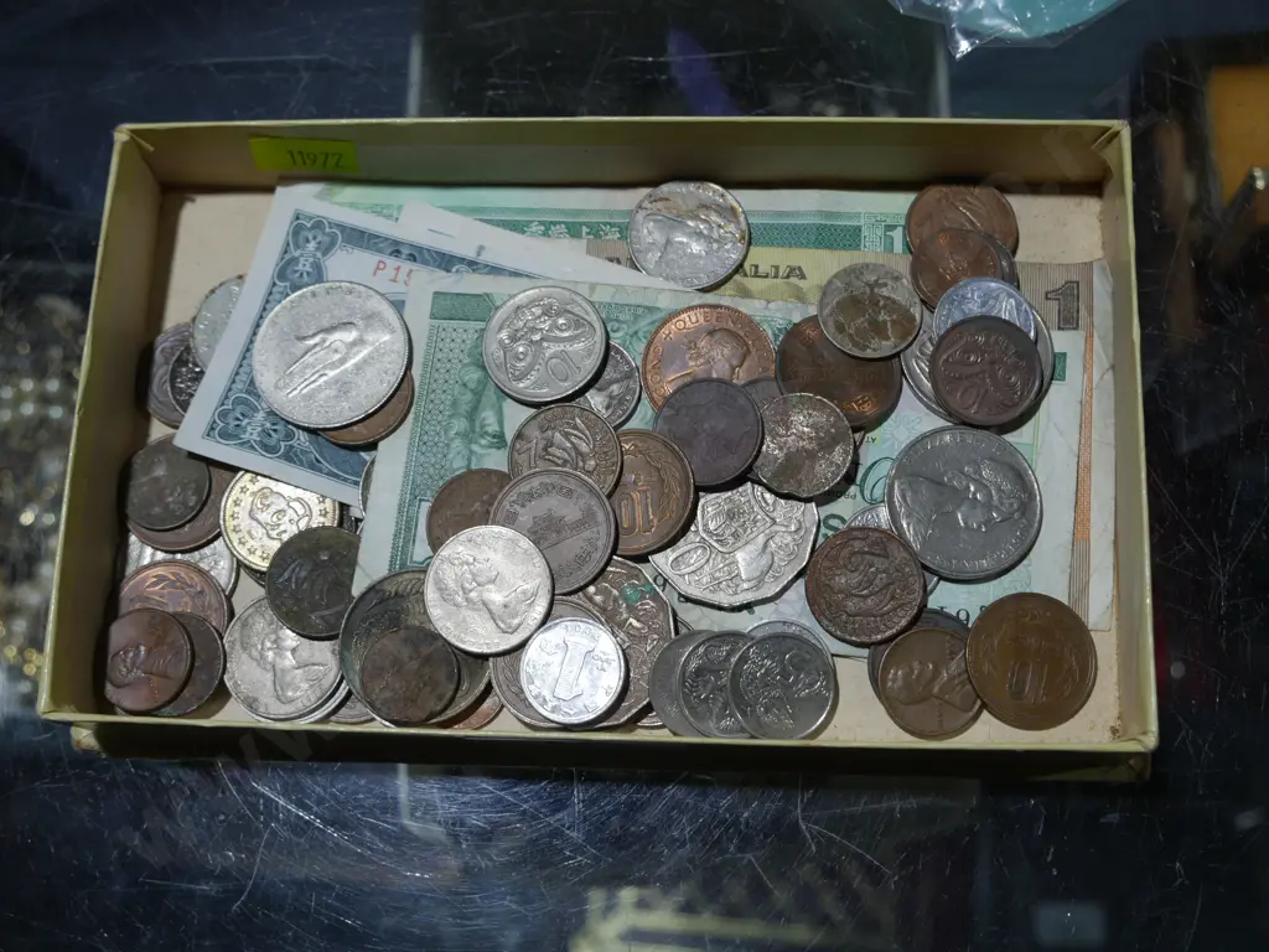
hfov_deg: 39.7
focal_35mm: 48
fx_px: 1760
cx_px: 634
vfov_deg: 30.3
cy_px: 476
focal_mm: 24
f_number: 5.2
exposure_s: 1/100
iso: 200
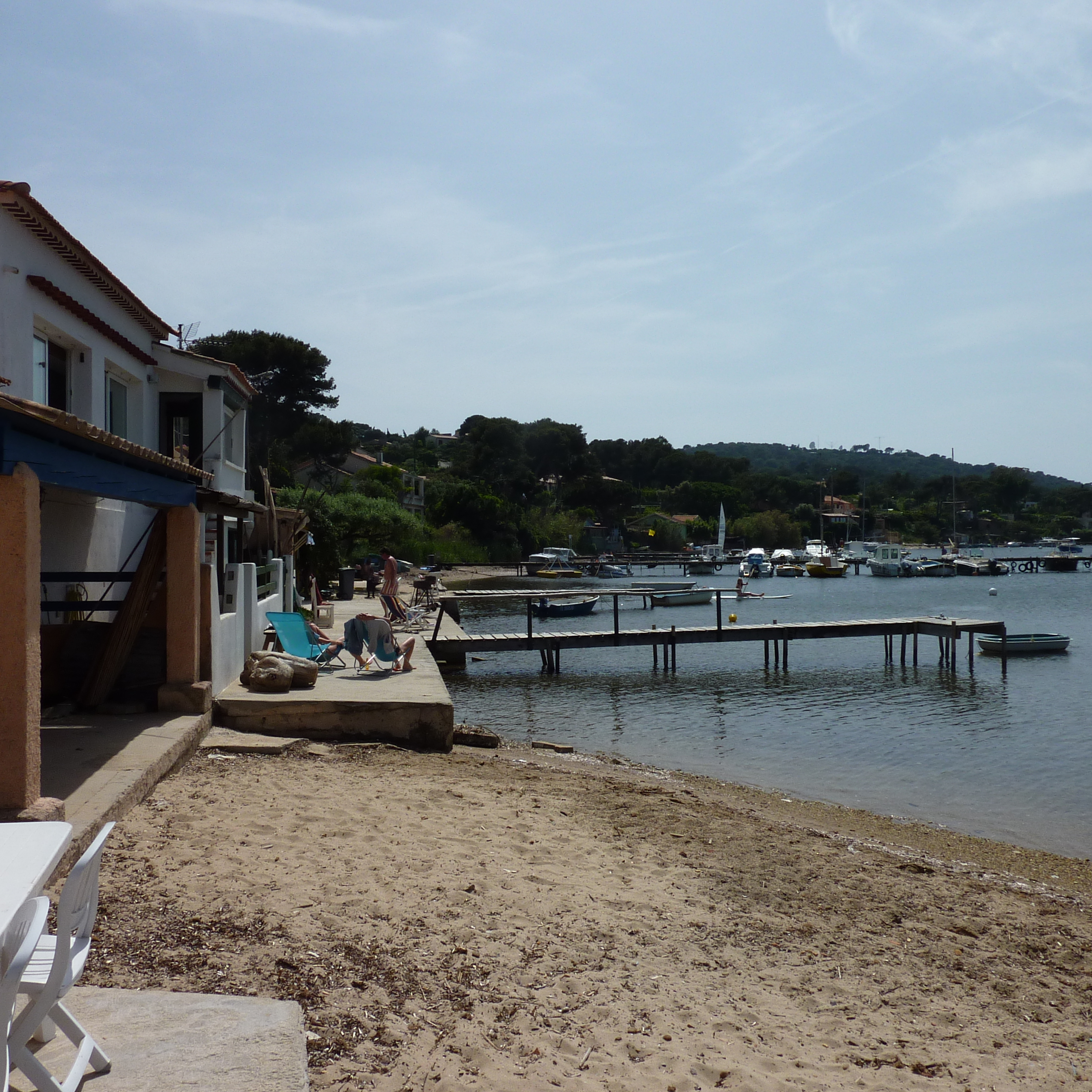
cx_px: 536
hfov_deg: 54.0
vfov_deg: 54.0
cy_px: 544
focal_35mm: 30
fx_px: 1071
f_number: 5.6
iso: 80
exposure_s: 1/800
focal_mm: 4.1
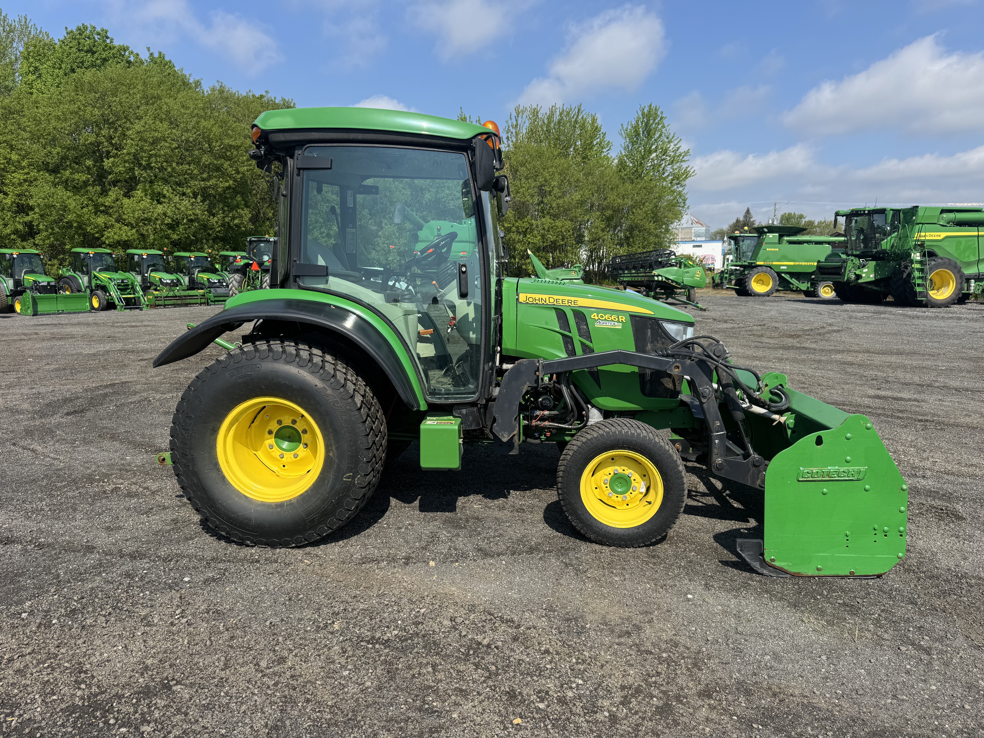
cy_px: 369
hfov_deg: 71.6
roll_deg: +1.1
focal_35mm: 24
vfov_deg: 56.8
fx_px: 682
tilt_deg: -6.9
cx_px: 492
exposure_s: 1/3597
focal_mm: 6.76
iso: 80
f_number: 1.78
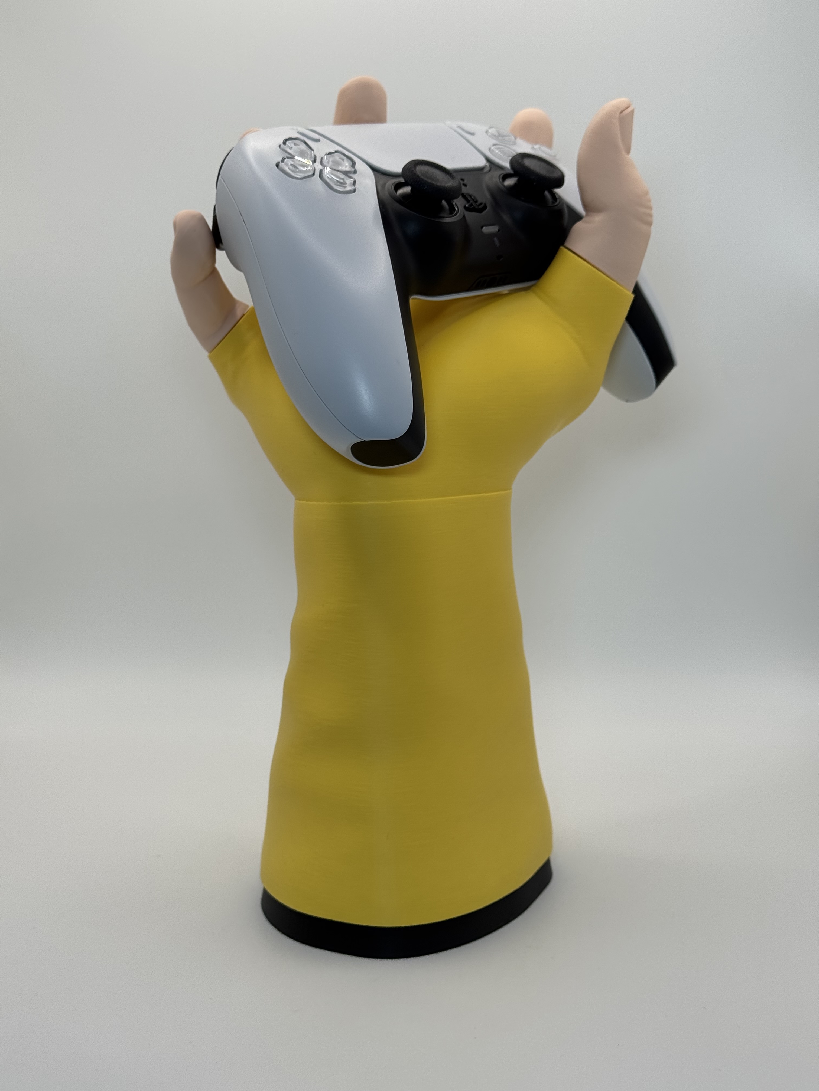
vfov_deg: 39.7
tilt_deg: -11.0
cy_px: 546
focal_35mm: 48
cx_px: 410
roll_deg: -0.5
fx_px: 1514
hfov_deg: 30.3
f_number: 1.78
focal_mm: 6.76
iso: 64
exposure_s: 1/913
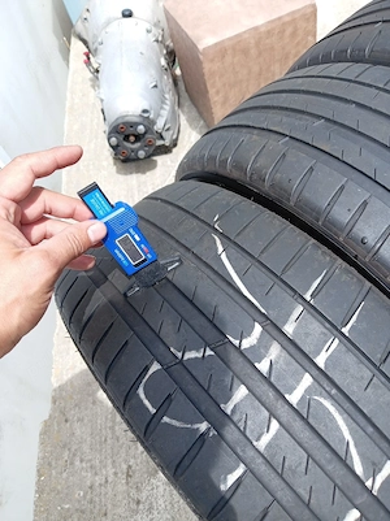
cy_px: 260
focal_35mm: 27
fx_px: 406
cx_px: 195
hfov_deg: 51.3
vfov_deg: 65.4
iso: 100
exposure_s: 1/233
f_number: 1.8
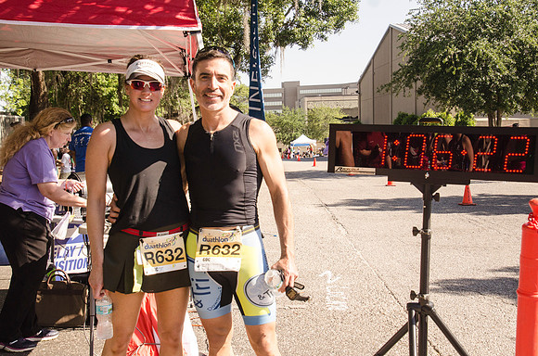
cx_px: 269
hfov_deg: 42.4
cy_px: 178
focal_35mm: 46
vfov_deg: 28.8
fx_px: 693
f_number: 5.6
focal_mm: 31
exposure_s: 1/1600
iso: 640
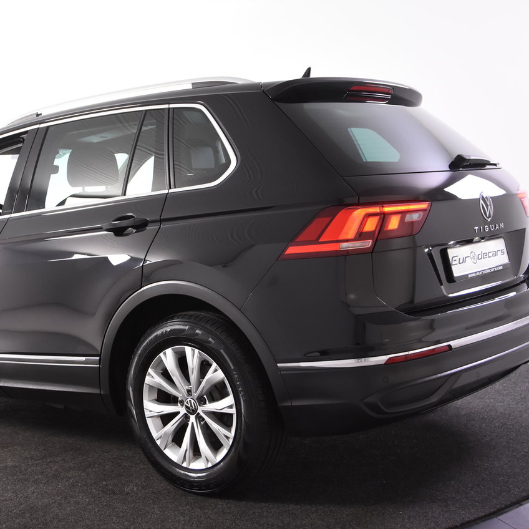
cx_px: 178
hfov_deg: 33.7
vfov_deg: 34.0
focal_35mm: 50
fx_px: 864
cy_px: 265
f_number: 4
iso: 1600
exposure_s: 1/60
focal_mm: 26
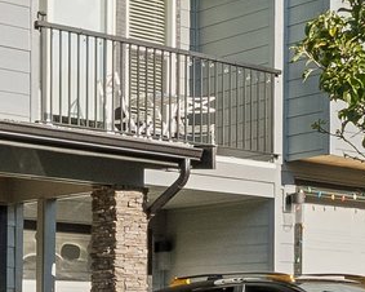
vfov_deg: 14.8
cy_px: 308
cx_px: -10
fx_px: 1101
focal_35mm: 102
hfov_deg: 18.3
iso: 250
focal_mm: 10
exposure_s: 1/160
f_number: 9
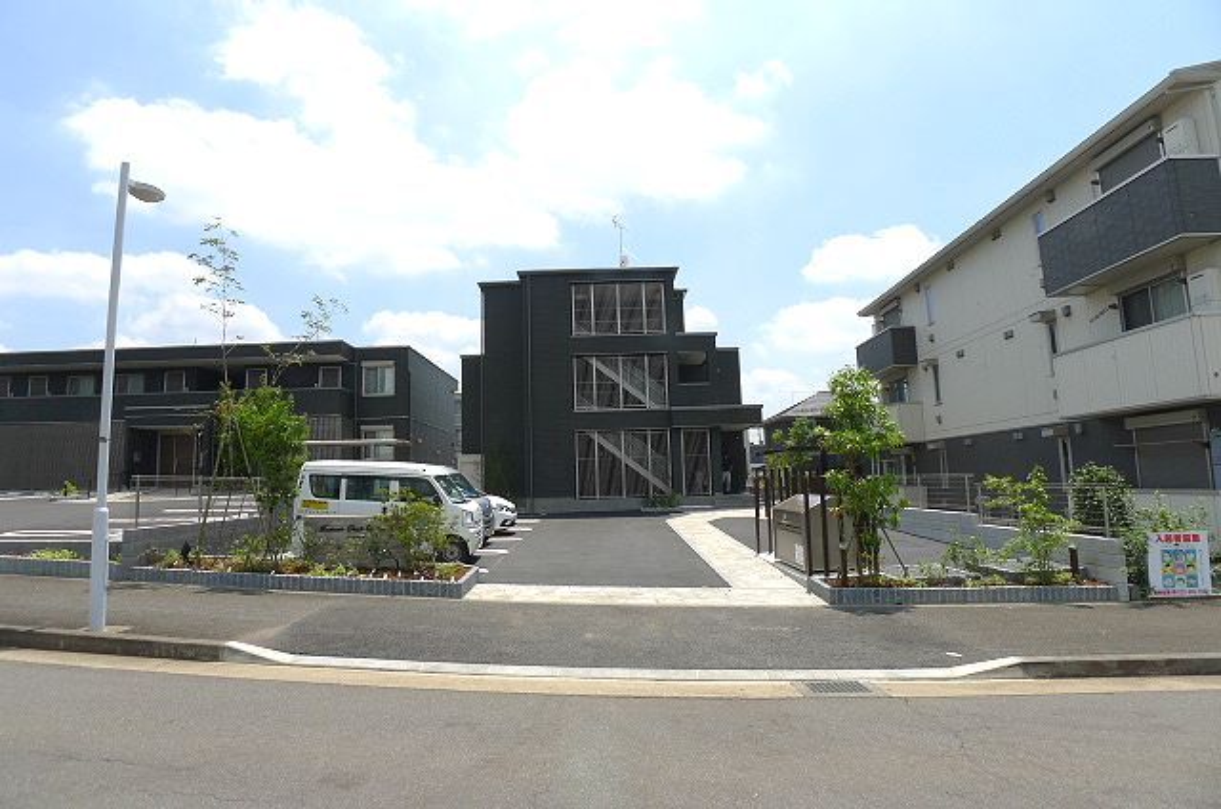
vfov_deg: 52.9
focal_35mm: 24
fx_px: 812
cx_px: 610
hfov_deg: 73.8
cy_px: 404
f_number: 4
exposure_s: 1/800
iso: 80
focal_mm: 5.1
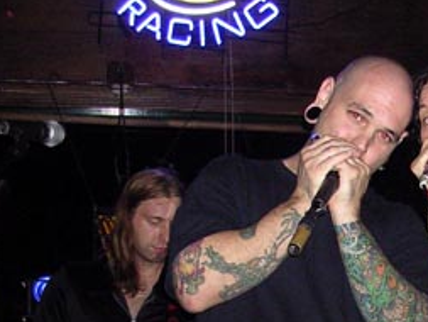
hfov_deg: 21.1
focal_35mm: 90
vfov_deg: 15.9
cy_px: 371
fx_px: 1113
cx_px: 416
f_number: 2.8
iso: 133
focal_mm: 5.8
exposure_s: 1/60.1
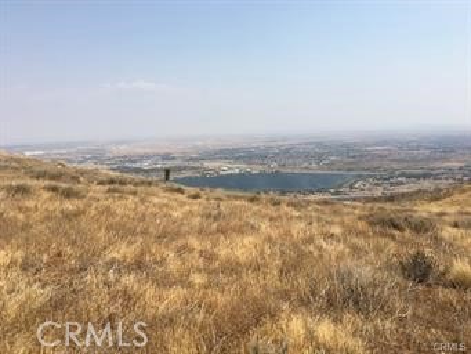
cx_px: 236
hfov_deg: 61.6
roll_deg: +2.0
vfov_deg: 48.3
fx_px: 395
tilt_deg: -4.6
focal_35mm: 29
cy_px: 177
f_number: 2.2
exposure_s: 1/2404
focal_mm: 4.15
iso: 25
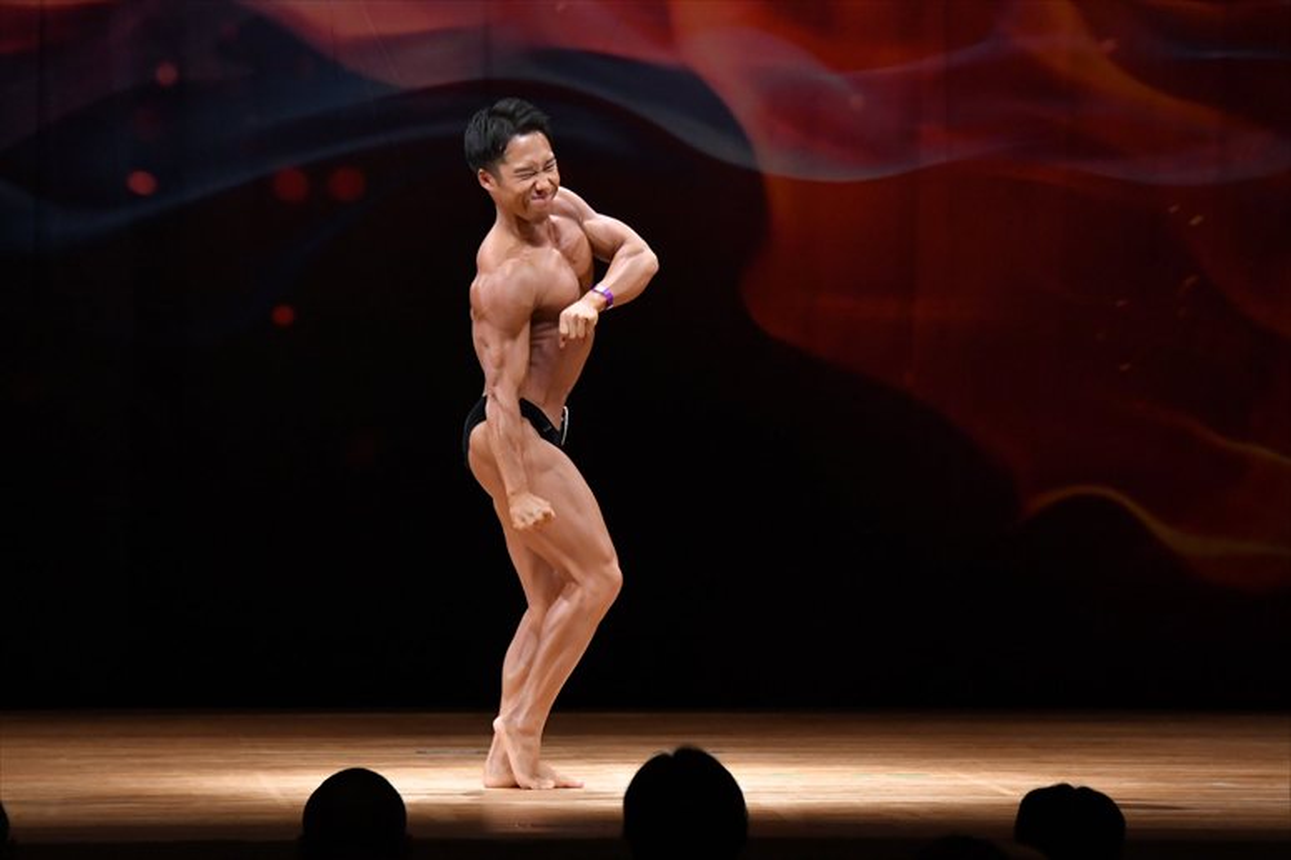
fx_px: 8603
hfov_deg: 8.6
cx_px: 646
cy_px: 430
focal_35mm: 240
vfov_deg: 5.7
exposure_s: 1/400
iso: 4000
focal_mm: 160
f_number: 5.6
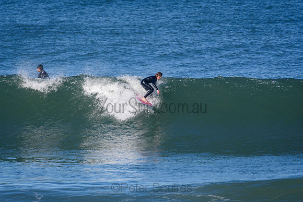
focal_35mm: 750
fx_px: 6314
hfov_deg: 2.7
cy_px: 101
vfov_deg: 1.8
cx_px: 152
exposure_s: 1/2000
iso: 400
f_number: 5.6
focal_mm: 500
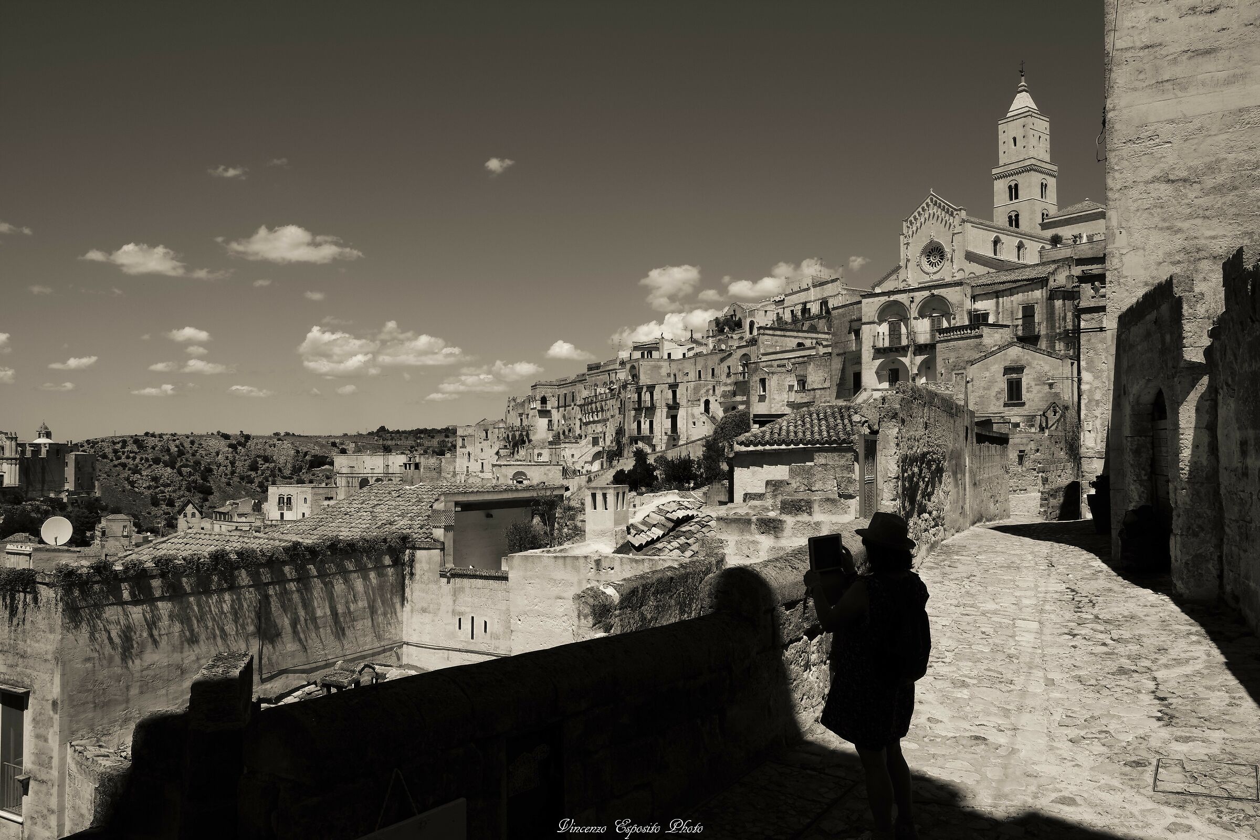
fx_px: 945
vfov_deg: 47.9
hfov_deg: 67.4
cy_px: 420
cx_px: 630
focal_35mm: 27
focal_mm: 18
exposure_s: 1/180
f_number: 13
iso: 100
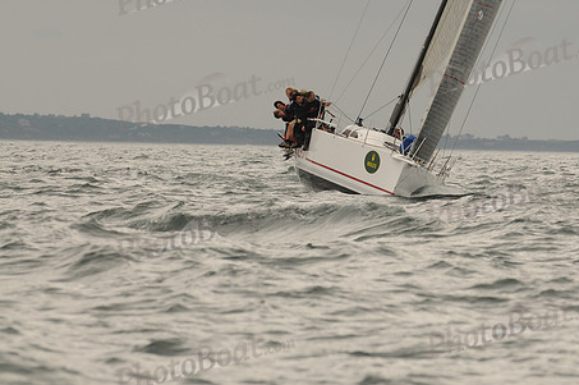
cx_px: 360
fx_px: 6169
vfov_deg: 3.6
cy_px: 148
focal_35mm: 384
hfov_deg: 5.4
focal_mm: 200
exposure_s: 1/640
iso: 200
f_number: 6.3
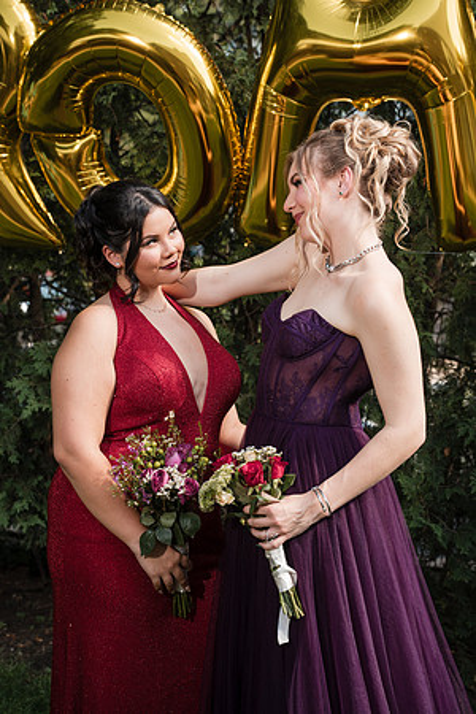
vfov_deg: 30.1
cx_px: 238
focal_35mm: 67
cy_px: 357
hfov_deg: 20.3
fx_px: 1329
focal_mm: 67
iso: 200
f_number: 5
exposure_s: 1/250
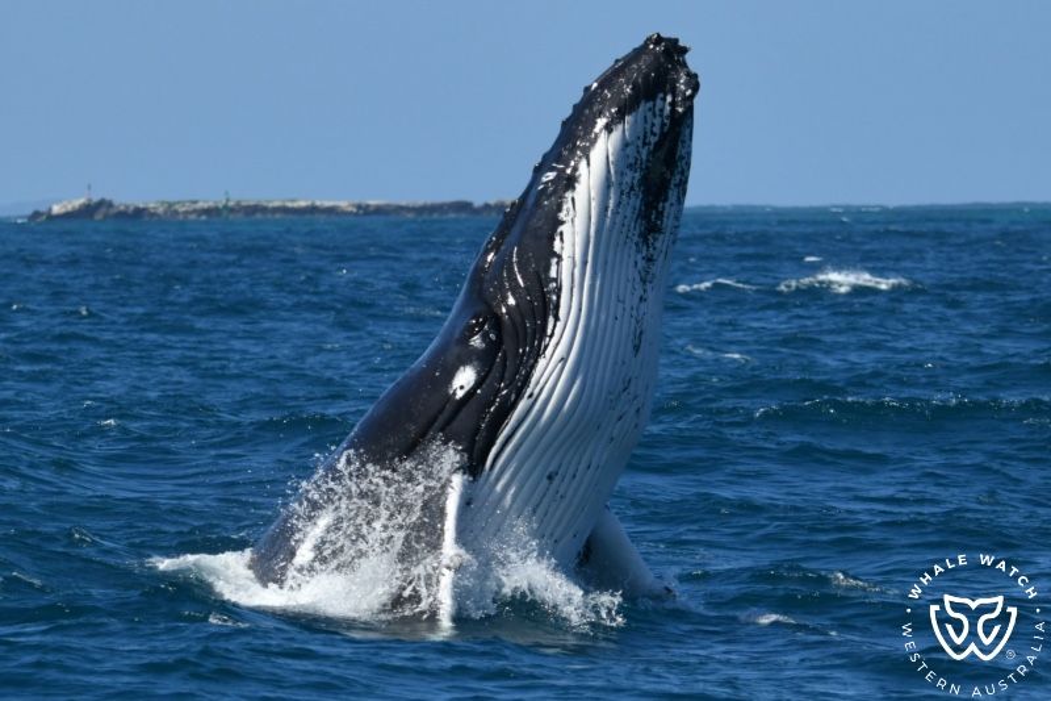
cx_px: 526
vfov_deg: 4.3
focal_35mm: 320
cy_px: 350
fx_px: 9340
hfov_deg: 6.4
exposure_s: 1/8000
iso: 900
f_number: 5.6
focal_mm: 320
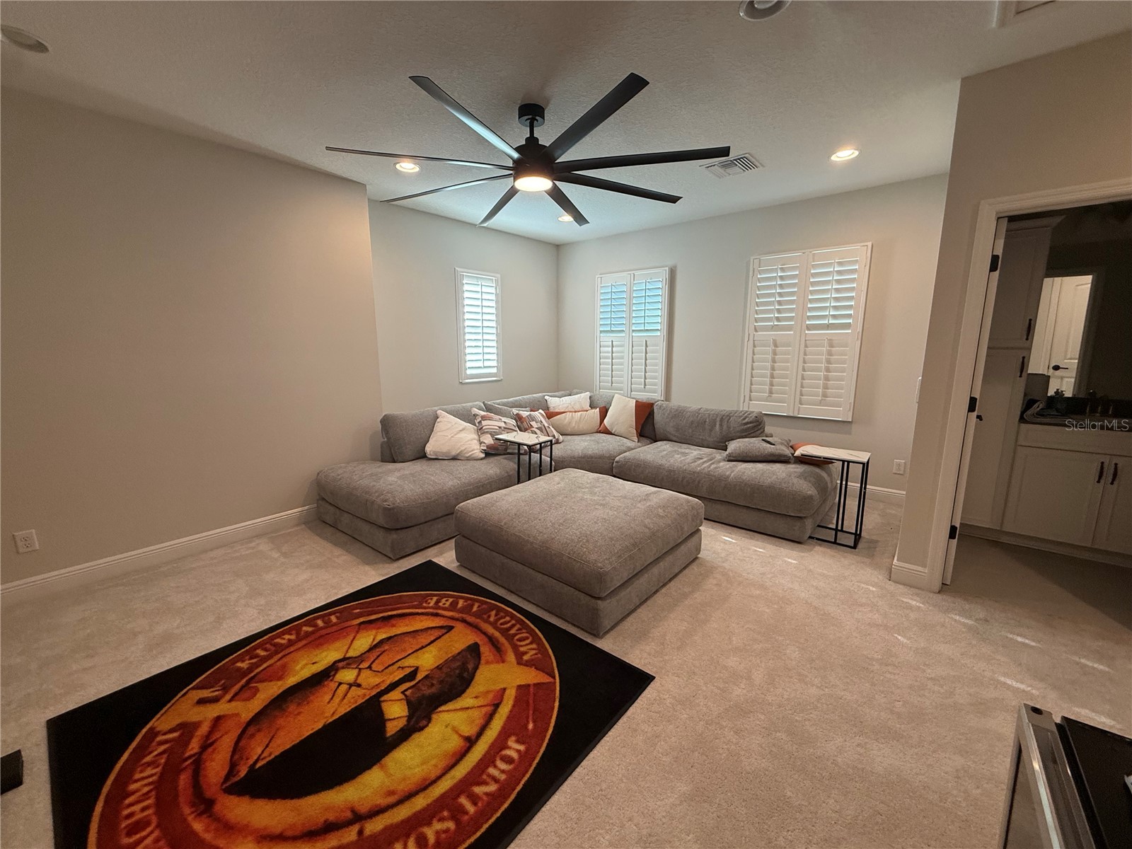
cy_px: 424
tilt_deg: -9.8
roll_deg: -0.1
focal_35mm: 14
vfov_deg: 85.7
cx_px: 566
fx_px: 458
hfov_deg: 102.1
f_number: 2.2
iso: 200
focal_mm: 2.22
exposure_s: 1/120
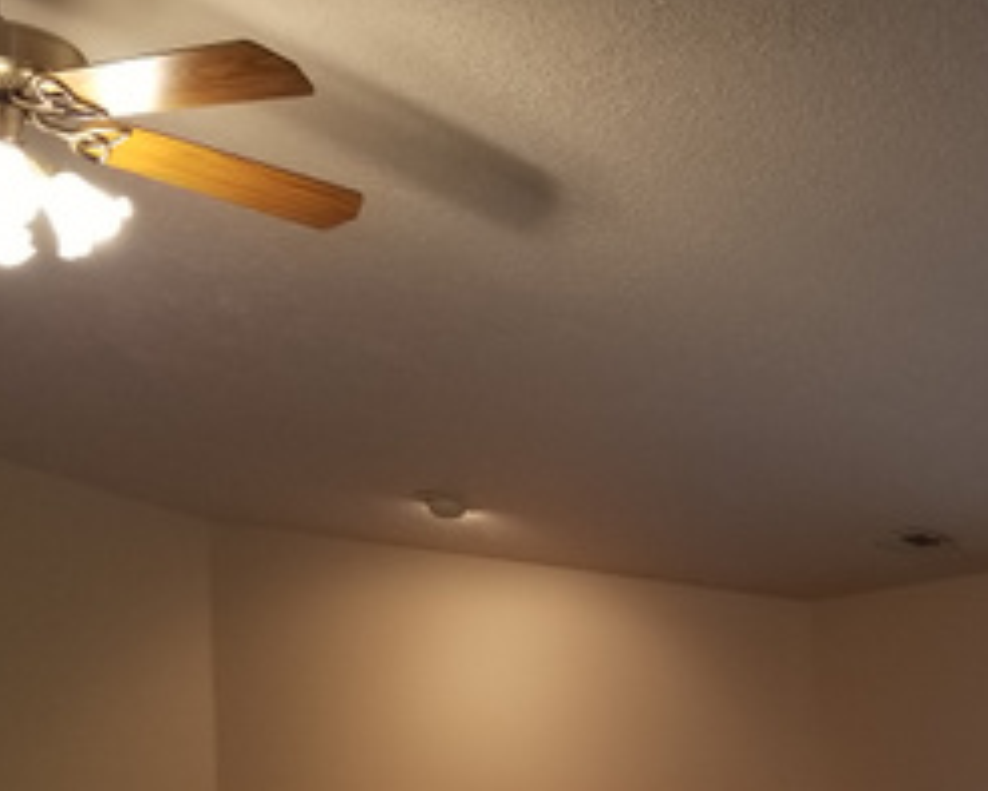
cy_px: 731
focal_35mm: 66
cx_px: 972
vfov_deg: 22.5
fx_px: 1931
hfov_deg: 27.2
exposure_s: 1/60
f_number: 1.7
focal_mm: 4.25
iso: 80
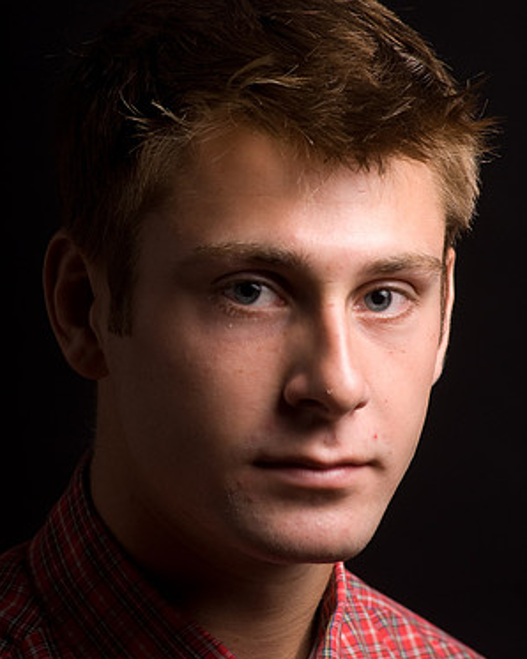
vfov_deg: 5.7
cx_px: 264
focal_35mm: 340
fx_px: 6634
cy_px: 313
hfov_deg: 4.5
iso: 100
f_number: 8
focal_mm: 200
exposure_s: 1/250
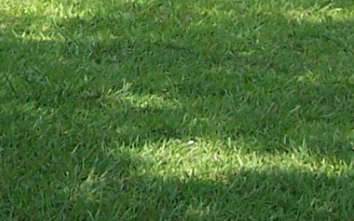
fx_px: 2557
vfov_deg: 4.8
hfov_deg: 7.6
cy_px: -323
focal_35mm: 265
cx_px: -309
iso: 80
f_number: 2.8
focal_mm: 6.3
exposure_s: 1/640
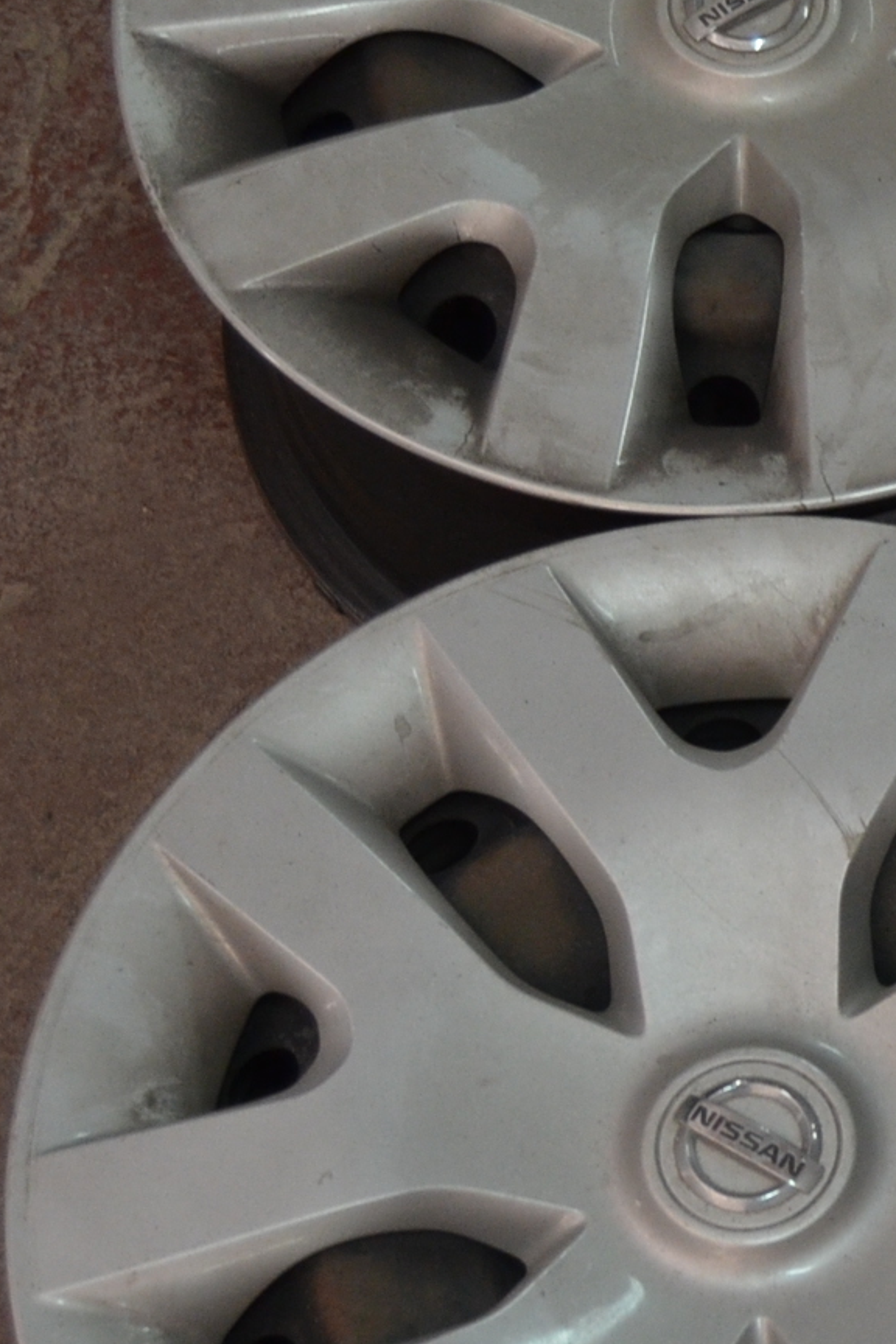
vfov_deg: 18.4
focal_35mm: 111
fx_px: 4144
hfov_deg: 11.6
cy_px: 686
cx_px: 1489
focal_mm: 26
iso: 900
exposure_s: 1/60
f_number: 4
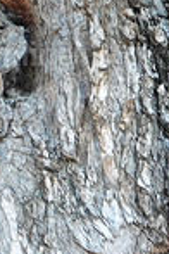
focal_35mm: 307
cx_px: -30
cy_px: -259
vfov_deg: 6.5
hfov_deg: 4.5
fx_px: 2162
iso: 400
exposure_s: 1/50
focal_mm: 16.31
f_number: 3.2
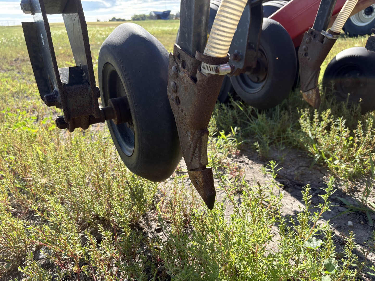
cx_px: 188
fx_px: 282
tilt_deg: -21.0
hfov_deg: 67.3
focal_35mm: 26
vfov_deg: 53.1
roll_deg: +2.3
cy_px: 140
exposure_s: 1/1099
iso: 50
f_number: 1.6
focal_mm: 5.96
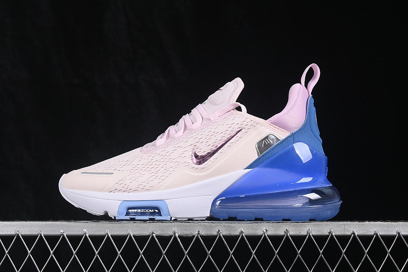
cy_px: 136
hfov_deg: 27.0
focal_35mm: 75
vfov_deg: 18.2
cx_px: 204
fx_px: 850
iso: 160
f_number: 8
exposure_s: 1/80
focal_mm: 50
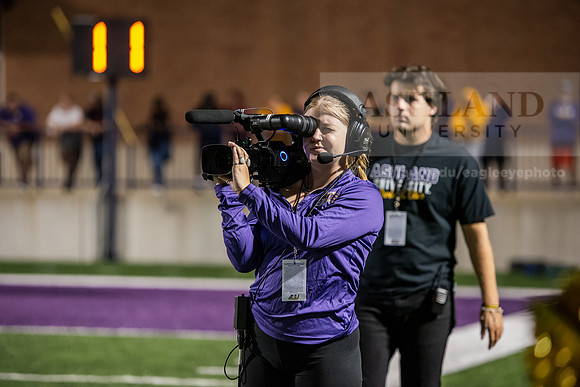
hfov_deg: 12.8
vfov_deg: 8.6
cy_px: 194
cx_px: 290
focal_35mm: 160
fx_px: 2578
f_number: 3.2
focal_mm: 160
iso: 5000
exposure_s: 1/320
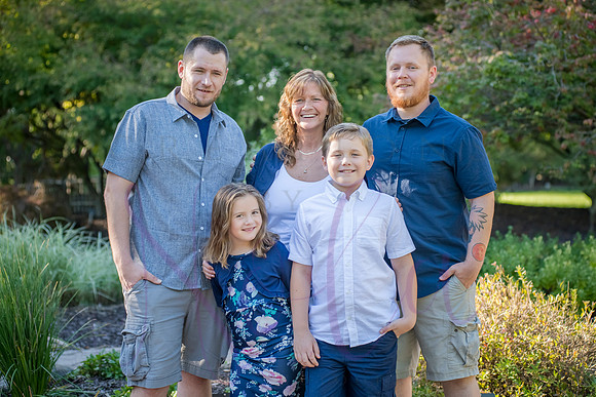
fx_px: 1442
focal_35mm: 87
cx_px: 309
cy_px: 198
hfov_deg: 23.4
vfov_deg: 15.7
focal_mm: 80
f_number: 4
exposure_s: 1/400
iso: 400
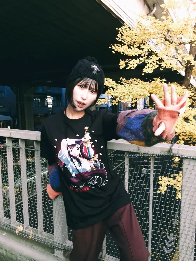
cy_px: 130
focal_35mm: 28
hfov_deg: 49.7
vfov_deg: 63.4
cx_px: 98
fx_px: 211
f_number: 3.9
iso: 100
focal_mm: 5.1
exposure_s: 1/55
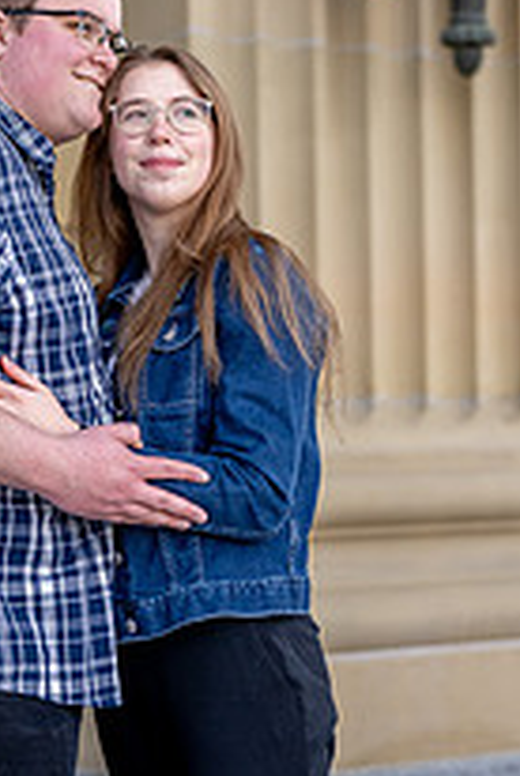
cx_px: 60
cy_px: 433
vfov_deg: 18.7
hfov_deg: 12.5
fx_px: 2354
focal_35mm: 109
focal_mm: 50
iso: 1600
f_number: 1.8
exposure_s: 1/6400
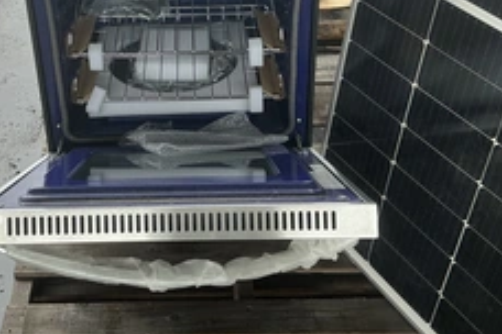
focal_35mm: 51
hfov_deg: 38.5
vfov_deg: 25.8
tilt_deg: -30.9
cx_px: 174
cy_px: 44
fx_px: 711
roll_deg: +4.1
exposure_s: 1/162
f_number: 1.8
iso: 20
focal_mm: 3
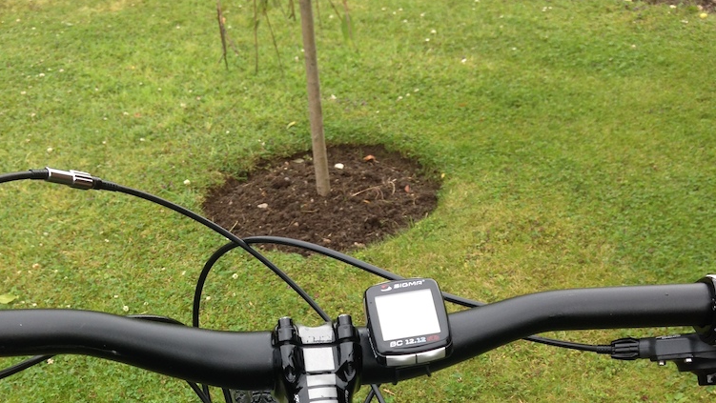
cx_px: 365
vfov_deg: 23.2
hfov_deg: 42.1
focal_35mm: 49
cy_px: 429
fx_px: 931
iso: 50
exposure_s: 1/194
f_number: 2.4
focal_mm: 4.12
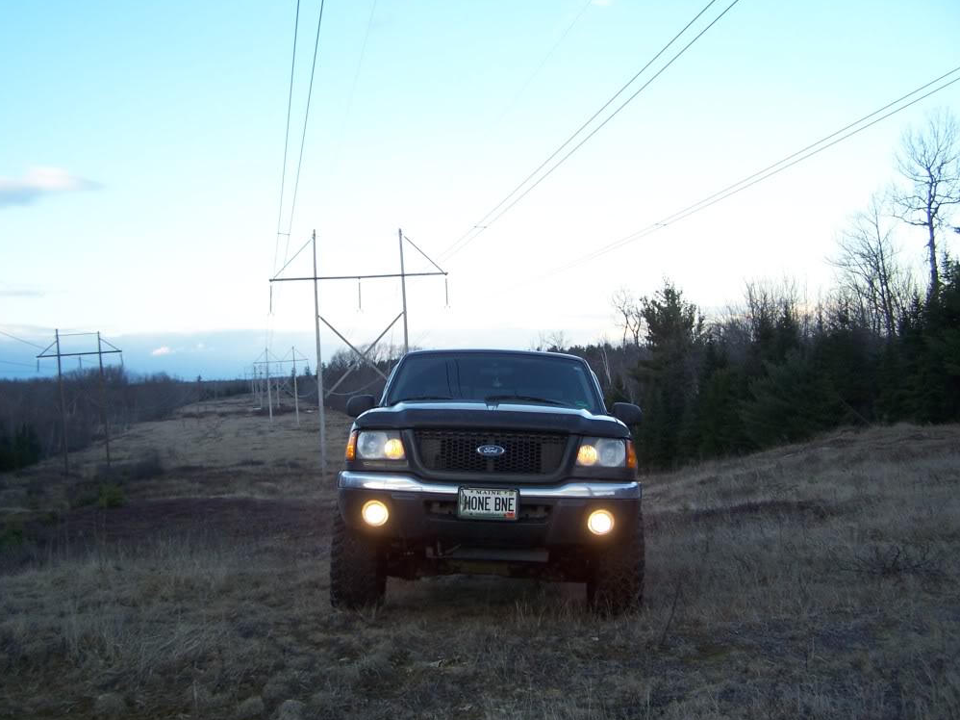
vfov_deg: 36.8
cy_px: 360
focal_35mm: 39
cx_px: 468
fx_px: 1081
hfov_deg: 47.9
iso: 80
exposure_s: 1/180
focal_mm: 6.3
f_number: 2.8
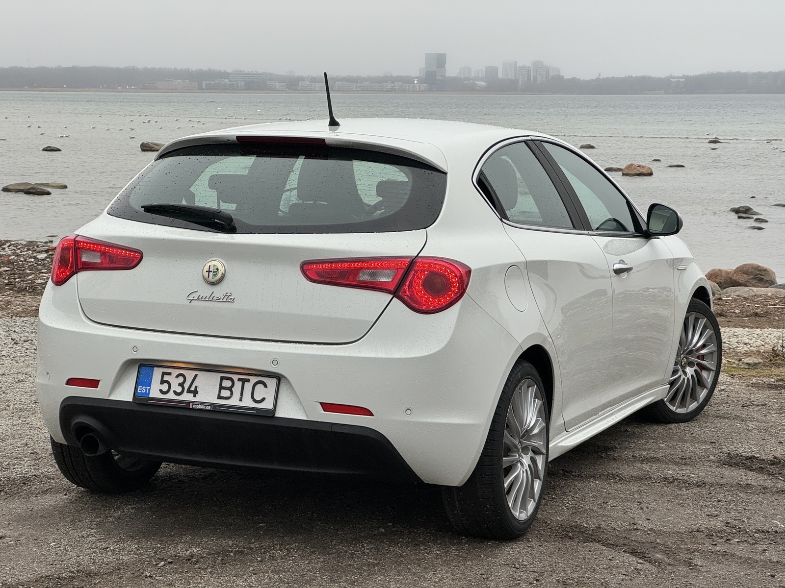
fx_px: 1746
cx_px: 392
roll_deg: -0.5
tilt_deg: -6.2
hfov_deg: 25.3
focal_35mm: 77
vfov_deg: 19.1
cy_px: 294
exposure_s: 1/99
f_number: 2.8
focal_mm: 9
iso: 80
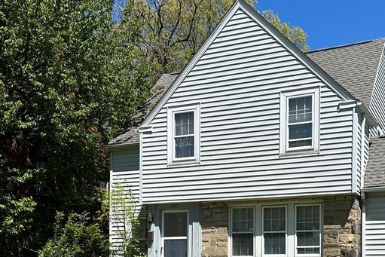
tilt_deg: +2.0
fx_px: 535
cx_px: 241
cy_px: 256
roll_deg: -0.2
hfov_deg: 39.3
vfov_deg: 25.7
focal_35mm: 50
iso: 80
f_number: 1.78
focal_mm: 6.86
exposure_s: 1/4016
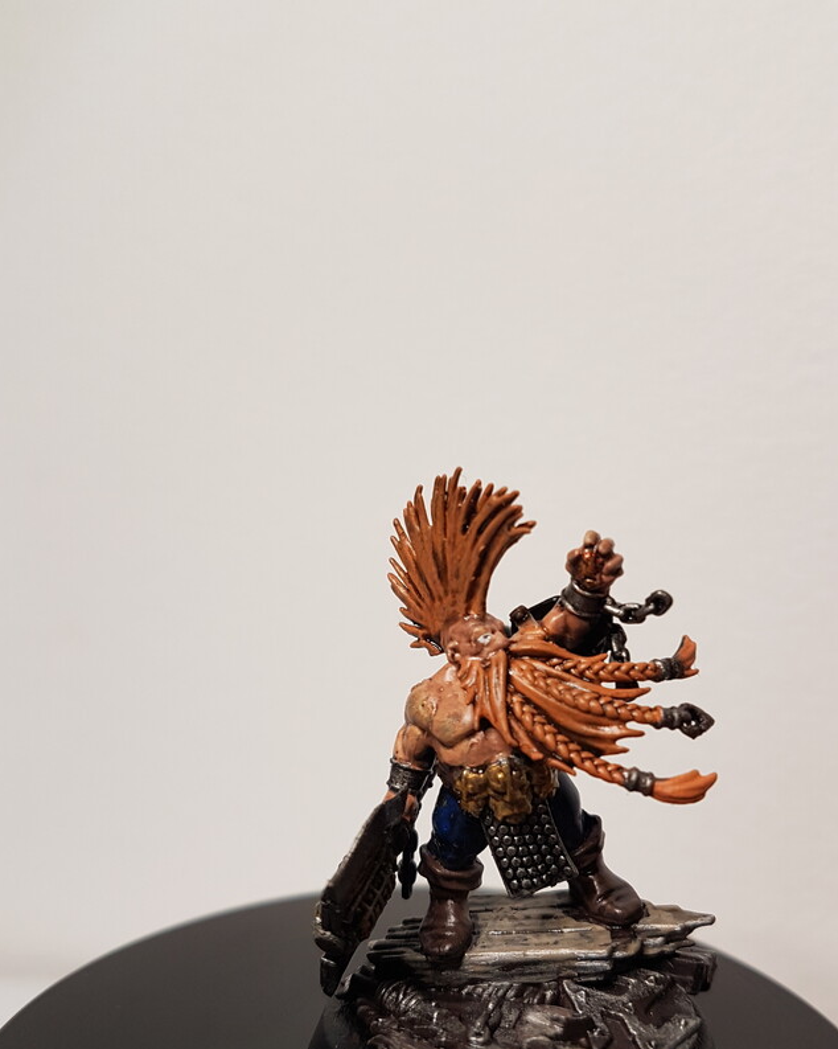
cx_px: 489
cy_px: 598
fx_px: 992
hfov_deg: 45.6
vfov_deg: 55.5
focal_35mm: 32
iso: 40
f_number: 1.7
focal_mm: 4.2
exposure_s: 1/50
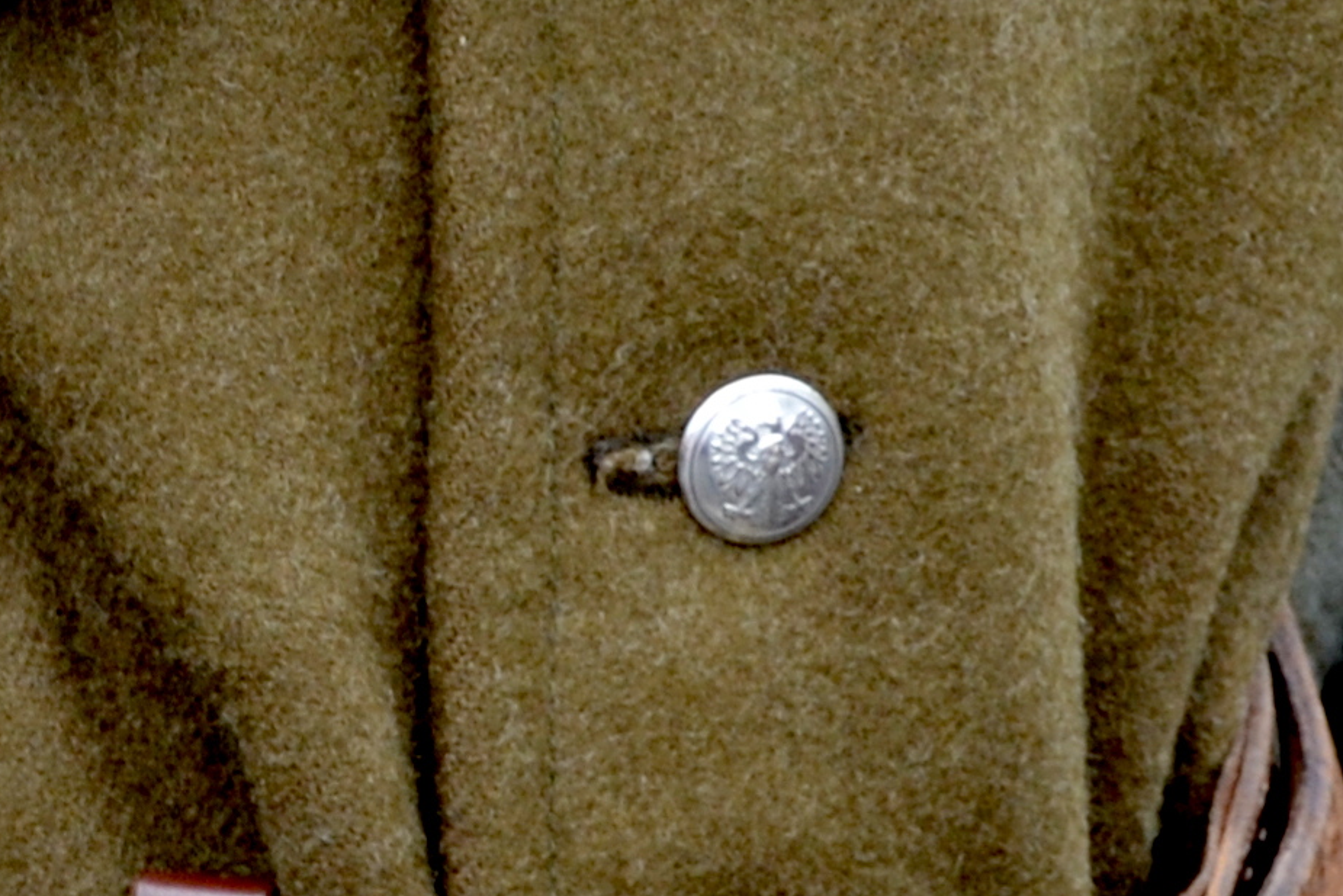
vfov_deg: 5.2
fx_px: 9756
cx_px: 71
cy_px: 1451
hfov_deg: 7.8
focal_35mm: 261
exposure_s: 1/60
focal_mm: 35
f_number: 5.6
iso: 320
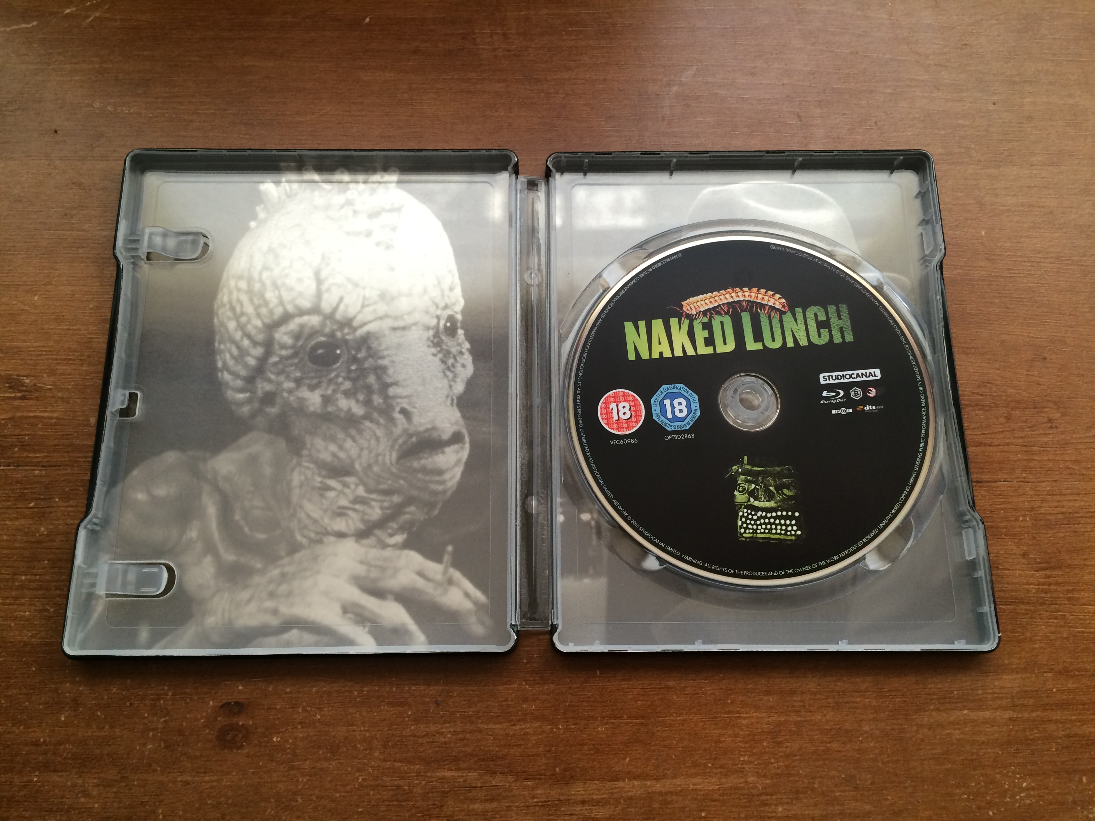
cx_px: 548
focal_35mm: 29
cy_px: 410
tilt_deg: -74.8
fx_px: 917
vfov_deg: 48.2
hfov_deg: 61.7
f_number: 2.2
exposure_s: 1/30
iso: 40
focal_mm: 4.15
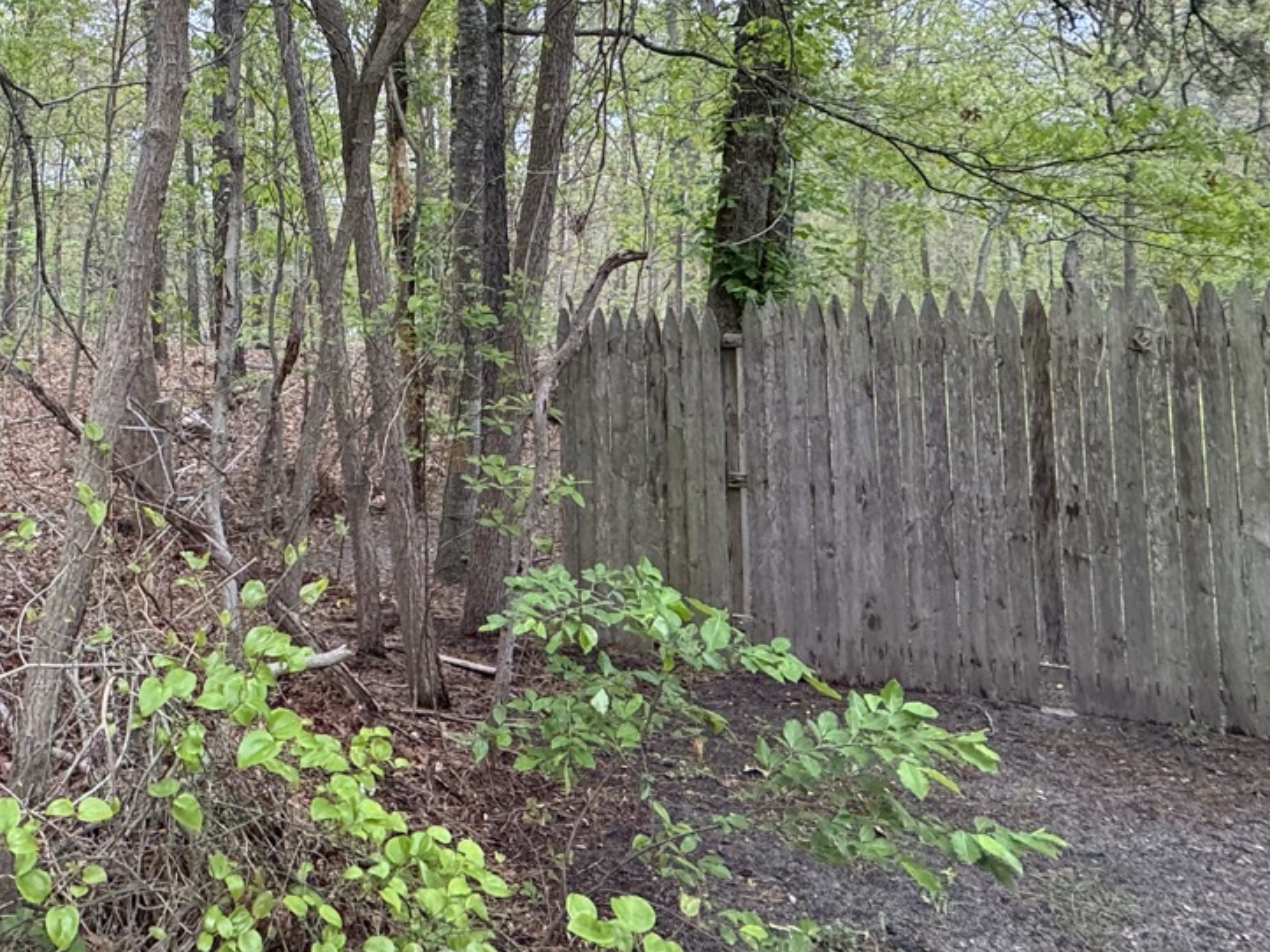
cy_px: 211
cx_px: 209
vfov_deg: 43.6
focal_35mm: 31
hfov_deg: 53.4
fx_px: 1137
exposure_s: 1/193
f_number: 2.2
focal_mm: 2.22
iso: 40
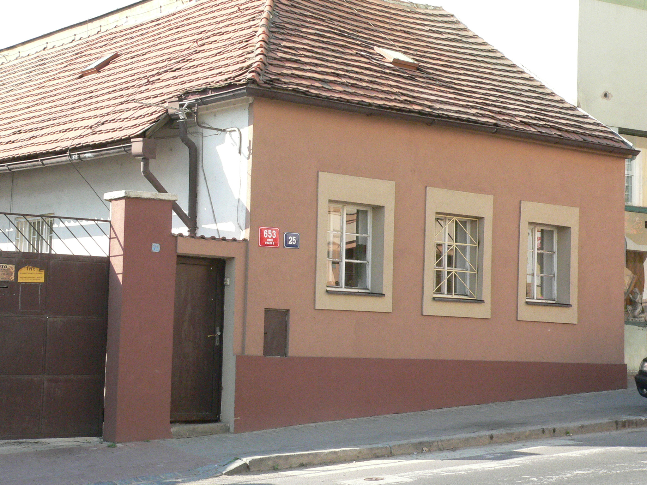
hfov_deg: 29.4
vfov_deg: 22.3
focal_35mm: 66
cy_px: 242
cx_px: 324
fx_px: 1234
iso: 400
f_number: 5.6
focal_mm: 11
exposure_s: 1/500
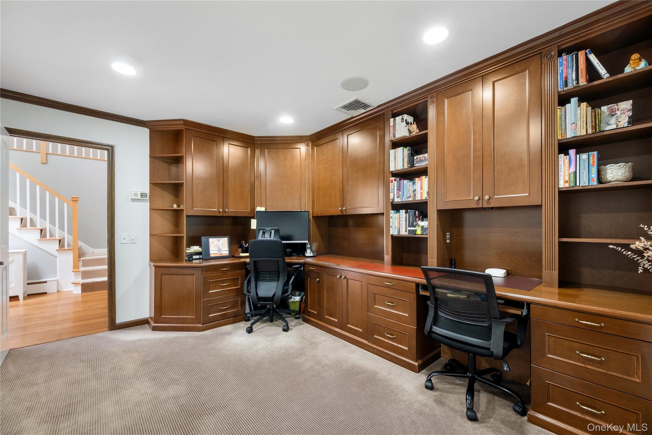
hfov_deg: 104.3
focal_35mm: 14
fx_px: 254
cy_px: 218
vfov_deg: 81.2
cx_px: 326
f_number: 9
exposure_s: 1/2
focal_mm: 9.6
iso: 320
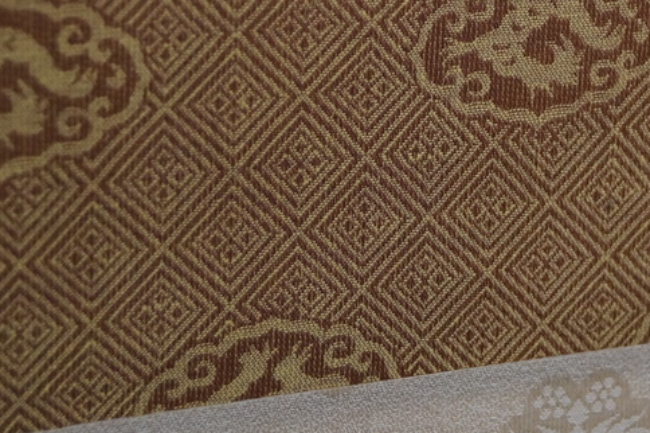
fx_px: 2237
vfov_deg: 11.0
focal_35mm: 124
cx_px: 572
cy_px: 22
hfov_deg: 16.3
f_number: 5
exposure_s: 1/160
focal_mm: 40
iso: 1600
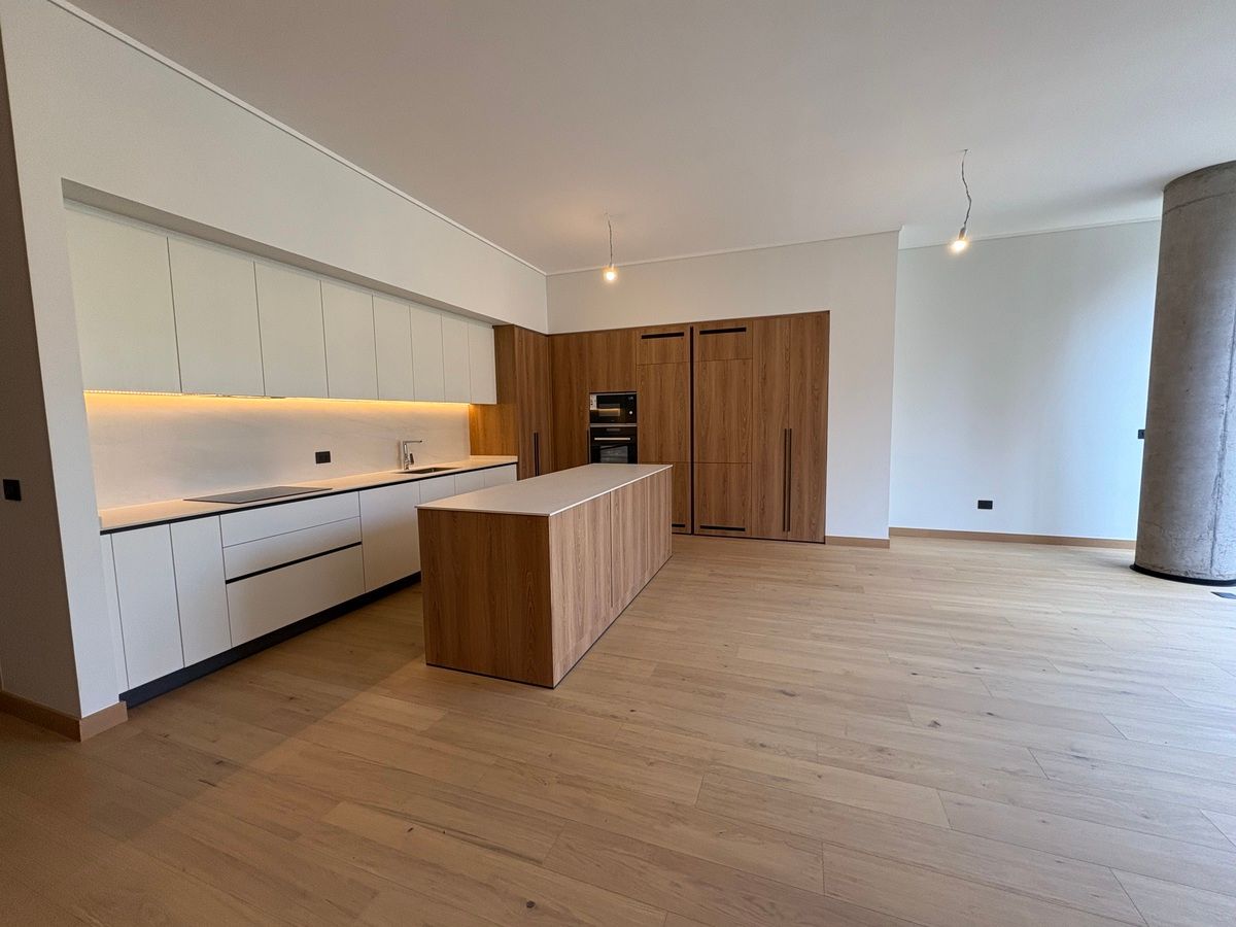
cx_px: 618
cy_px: 464
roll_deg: +1.1
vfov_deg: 85.7
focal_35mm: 14
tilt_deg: -5.5
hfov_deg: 102.1
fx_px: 500
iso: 200
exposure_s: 1/99
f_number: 2.2
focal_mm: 2.22
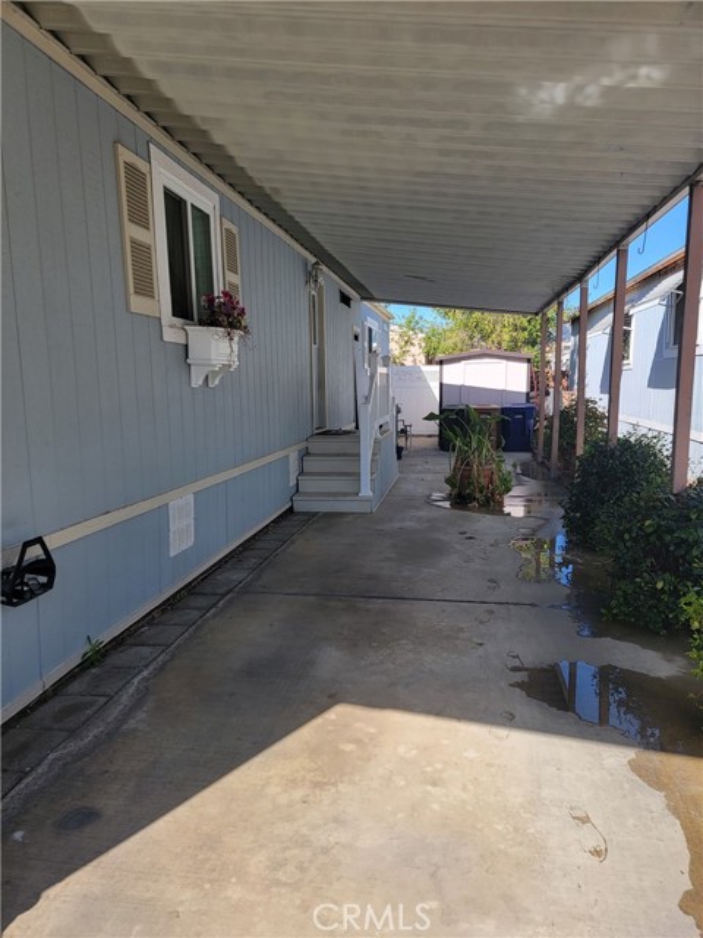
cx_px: 352
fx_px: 650
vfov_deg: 71.6
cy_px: 469
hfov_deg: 56.8
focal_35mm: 24
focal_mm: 6.7
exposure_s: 1/521
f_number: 1.8
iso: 16
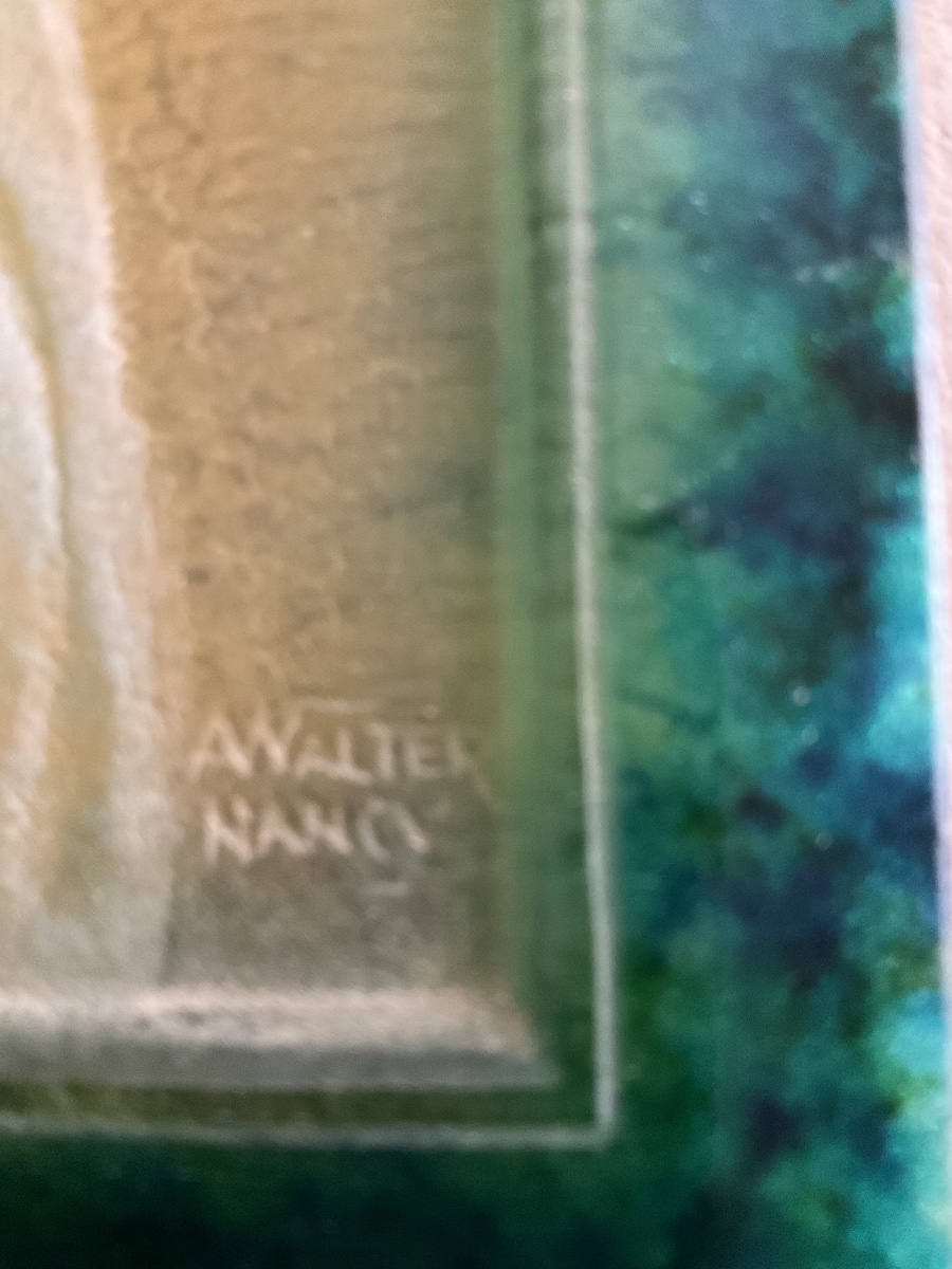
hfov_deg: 48.2
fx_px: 1063
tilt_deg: -87.7
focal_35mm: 29
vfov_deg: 61.7
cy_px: 634
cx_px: 476
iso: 500
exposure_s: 1/25
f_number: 1.8
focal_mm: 3
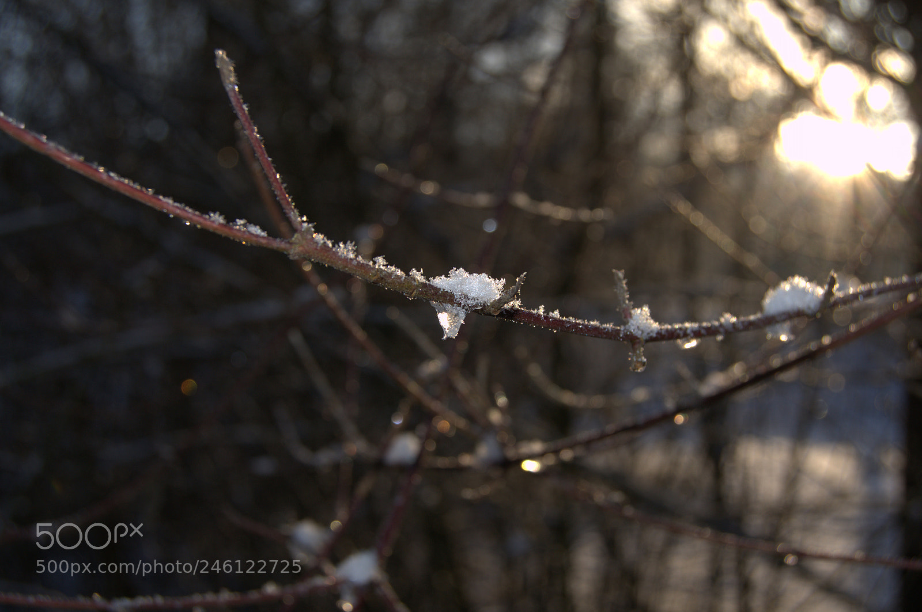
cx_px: 461
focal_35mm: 48
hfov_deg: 41.2
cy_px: 306
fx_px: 1228
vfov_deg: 28.0
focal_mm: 32
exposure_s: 1/200
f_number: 8
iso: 100
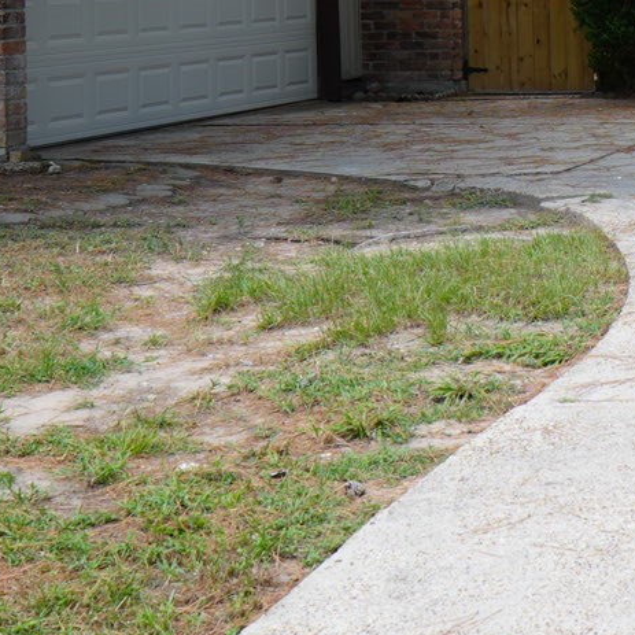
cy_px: 5
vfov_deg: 18.4
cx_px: 775
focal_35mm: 92
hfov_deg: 17.9
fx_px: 1909
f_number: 6.3
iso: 100
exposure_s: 1/100
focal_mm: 21
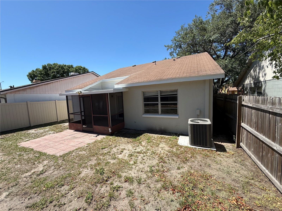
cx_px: 141
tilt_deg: -6.3
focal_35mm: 14
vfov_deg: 85.7
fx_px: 114
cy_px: 106
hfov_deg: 102.1
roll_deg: +4.1
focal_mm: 2.22
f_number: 2.2
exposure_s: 1/1105
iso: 50
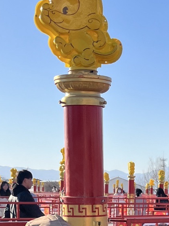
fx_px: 606
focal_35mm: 93
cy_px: 263
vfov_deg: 19.9
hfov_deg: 15.7
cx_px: 153
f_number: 1.6
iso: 50
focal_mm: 5.1
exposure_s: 1/2825
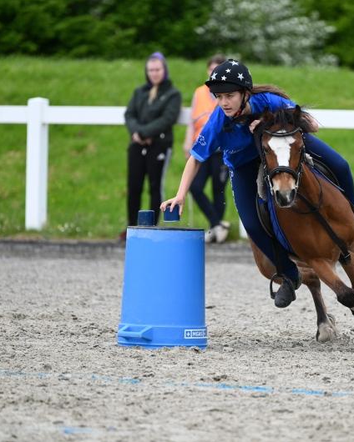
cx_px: 279
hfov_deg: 3.6
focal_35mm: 425
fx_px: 5566
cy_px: 221
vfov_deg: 4.6
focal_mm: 300
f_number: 5.3
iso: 560
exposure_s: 1/1250
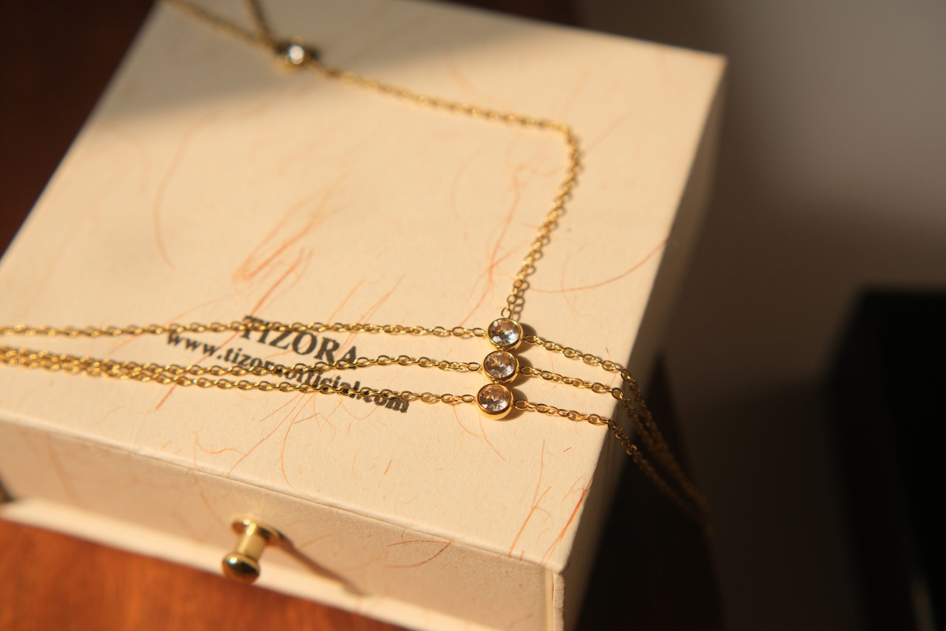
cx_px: 473
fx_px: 1314
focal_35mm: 50
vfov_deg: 27.0
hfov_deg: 39.6
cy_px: 316
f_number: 3.6
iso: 640
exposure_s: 1/800
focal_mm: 33
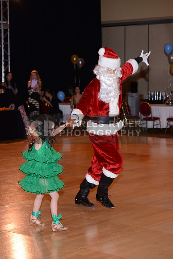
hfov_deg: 15.9
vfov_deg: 23.6
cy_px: 130
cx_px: 86
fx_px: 619
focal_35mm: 86
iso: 1600
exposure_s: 1/200
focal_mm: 86
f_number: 5
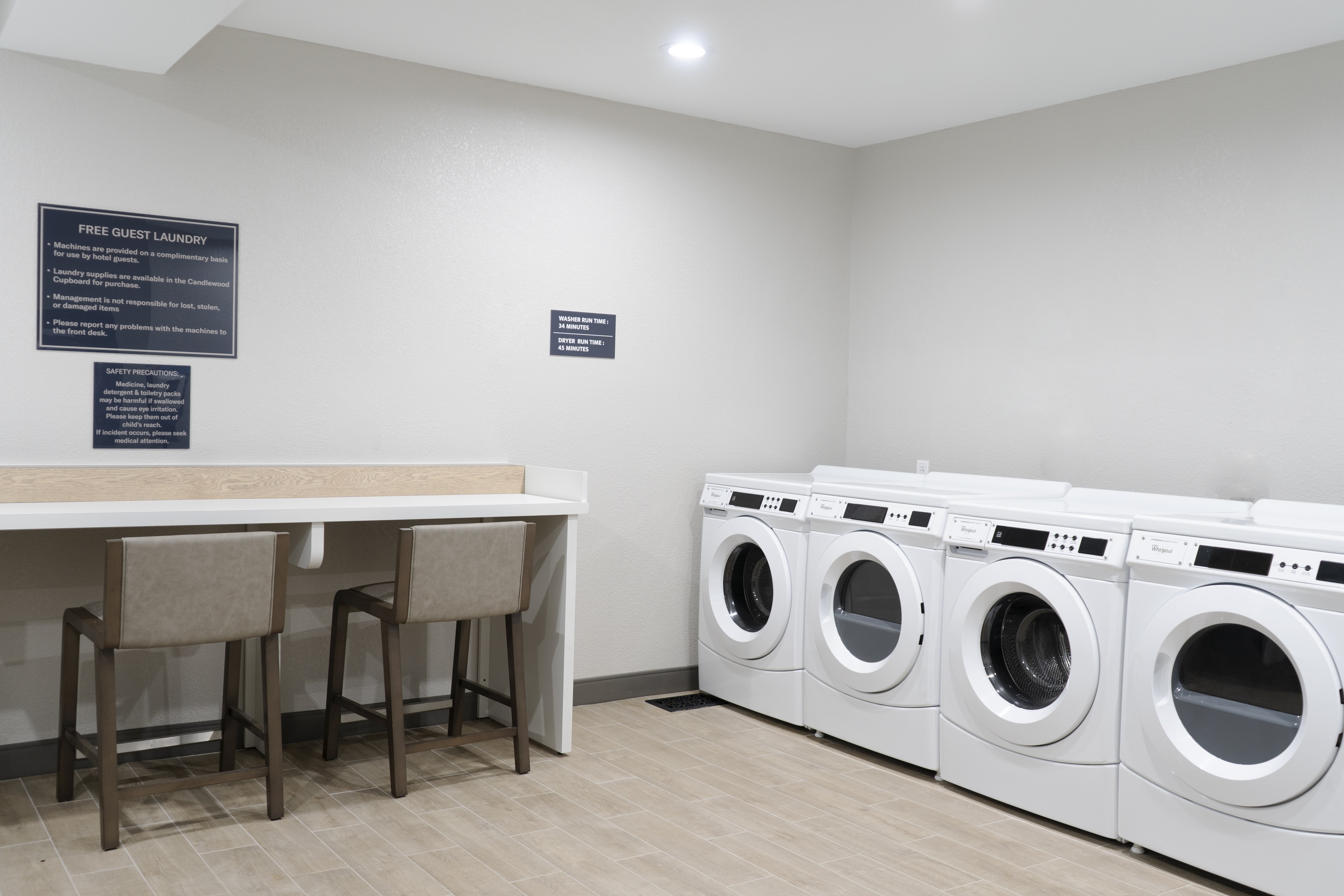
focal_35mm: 32
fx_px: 1195
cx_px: 672
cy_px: 448
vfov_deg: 41.1
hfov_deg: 58.7
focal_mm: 32
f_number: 4
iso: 400
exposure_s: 1/20
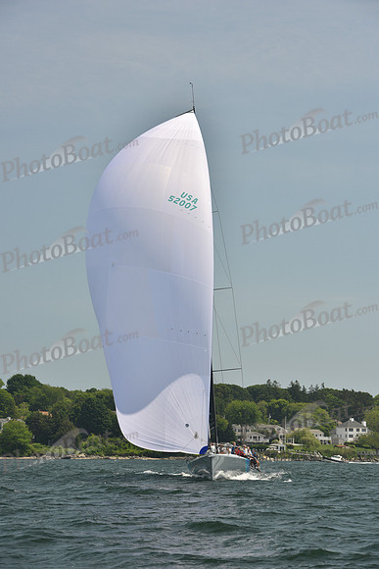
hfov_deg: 13.7
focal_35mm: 100
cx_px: 190
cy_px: 284
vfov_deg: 20.4
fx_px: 1578
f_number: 6.3
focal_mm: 100
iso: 250
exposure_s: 1/640
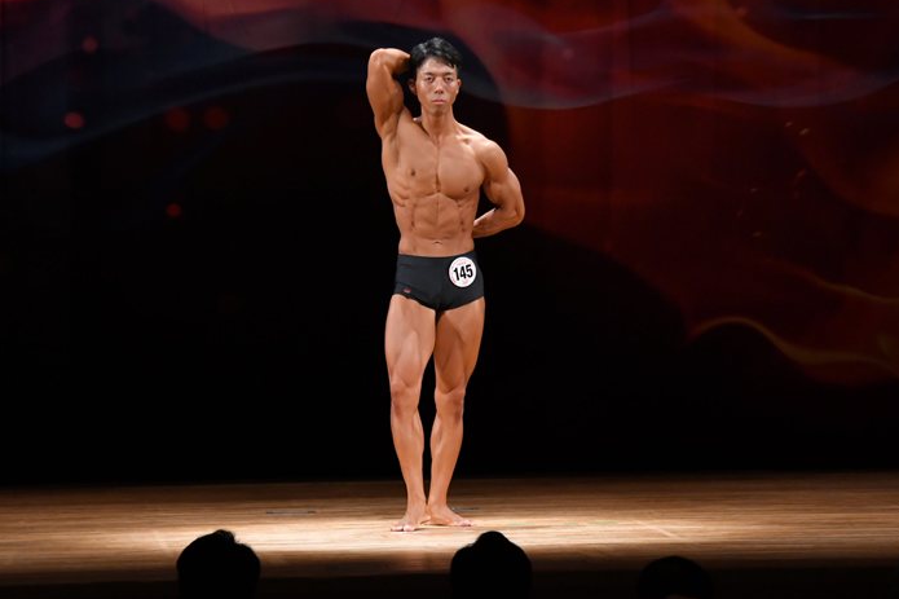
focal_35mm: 242
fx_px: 6041
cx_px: 437
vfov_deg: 5.7
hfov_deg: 8.5
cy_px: 295
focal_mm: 145
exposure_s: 1/400
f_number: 5.6
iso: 3200
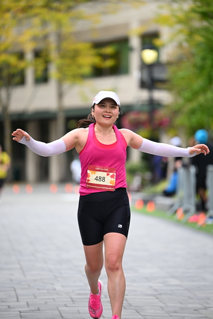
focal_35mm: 200
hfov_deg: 6.9
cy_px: 160
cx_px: 106
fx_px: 1774
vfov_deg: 10.3
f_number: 2.8
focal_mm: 200
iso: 640
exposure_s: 1/2000
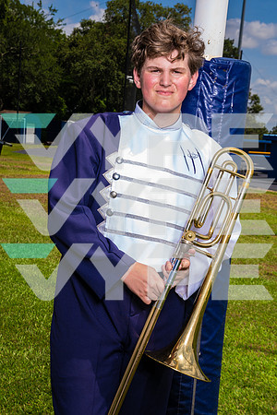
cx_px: 138
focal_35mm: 55
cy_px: 208
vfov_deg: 36.2
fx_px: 635
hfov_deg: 24.6
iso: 200
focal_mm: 55
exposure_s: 1/250
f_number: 11
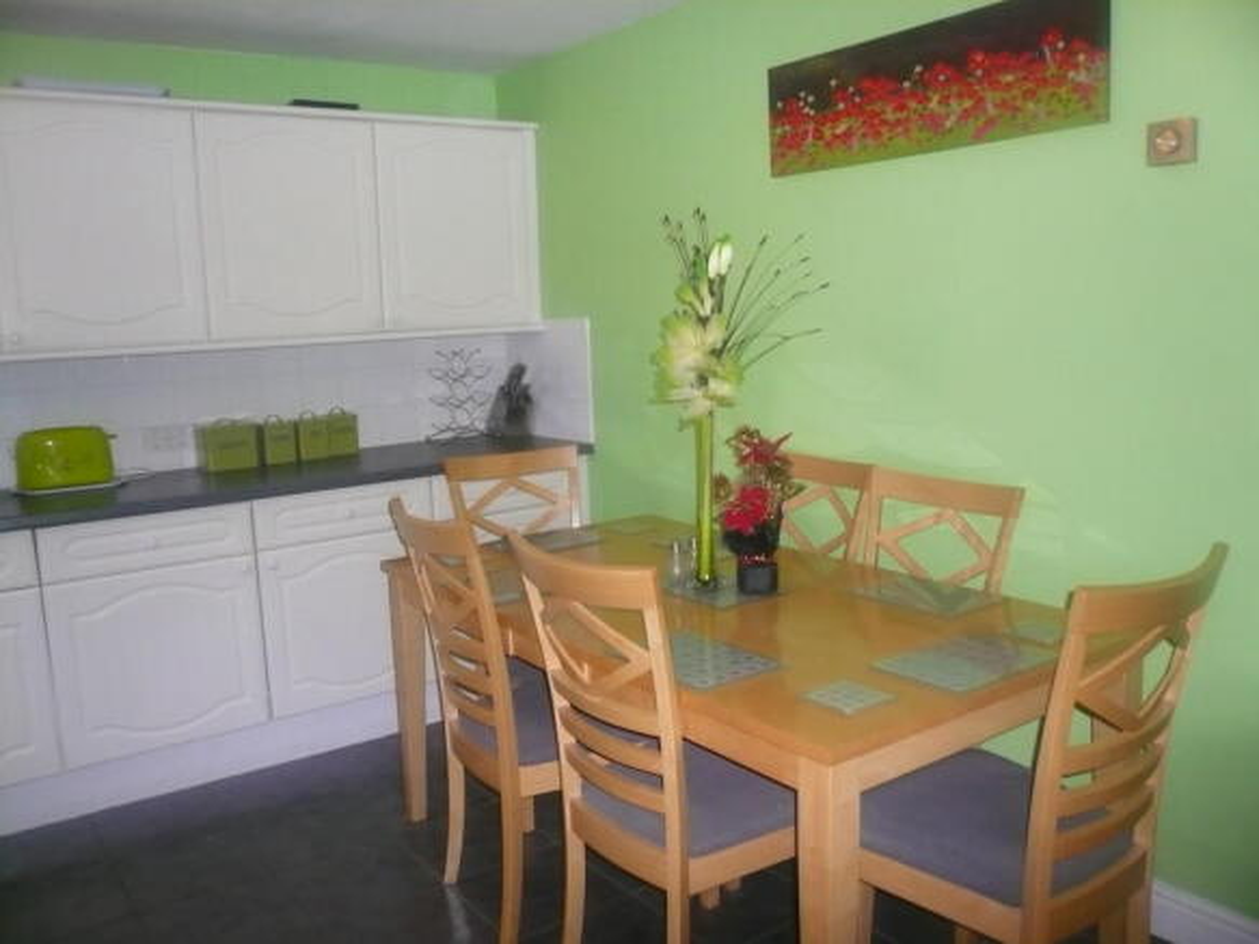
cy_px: 472
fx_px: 1018
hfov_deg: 63.5
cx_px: 630
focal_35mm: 28
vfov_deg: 49.7
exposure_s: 1/30
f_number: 2.8
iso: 250
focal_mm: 4.6
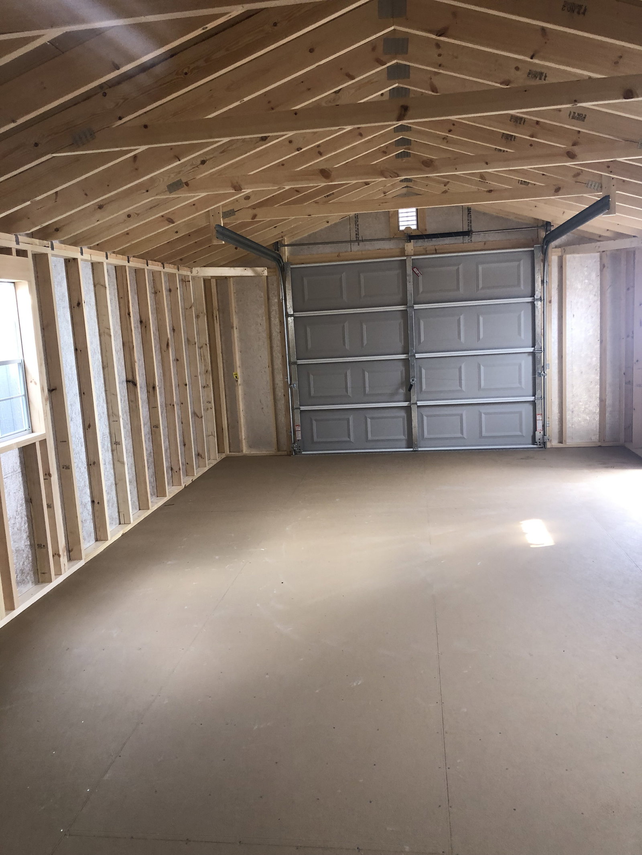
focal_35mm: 28
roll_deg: +4.3
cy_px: 428
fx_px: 692
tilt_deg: -11.4
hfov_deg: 49.7
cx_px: 321
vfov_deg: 63.4
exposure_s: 1/30
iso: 40
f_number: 1.8
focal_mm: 3.99
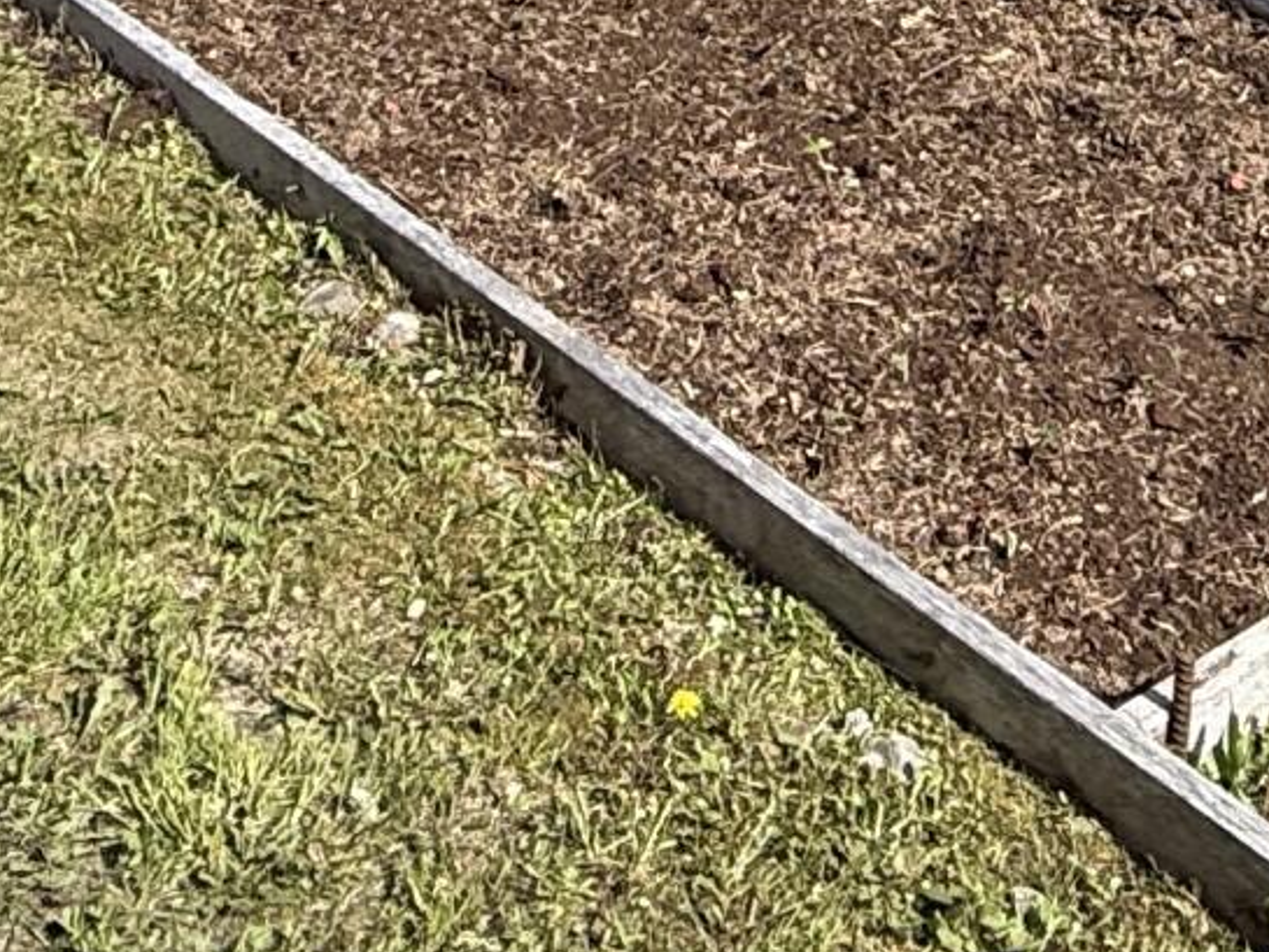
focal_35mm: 77
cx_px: 1097
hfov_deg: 24.7
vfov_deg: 16.6
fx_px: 2823
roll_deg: -1.8
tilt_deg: -8.6
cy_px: -645
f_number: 2.2
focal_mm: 2.22
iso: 50
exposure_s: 1/1068
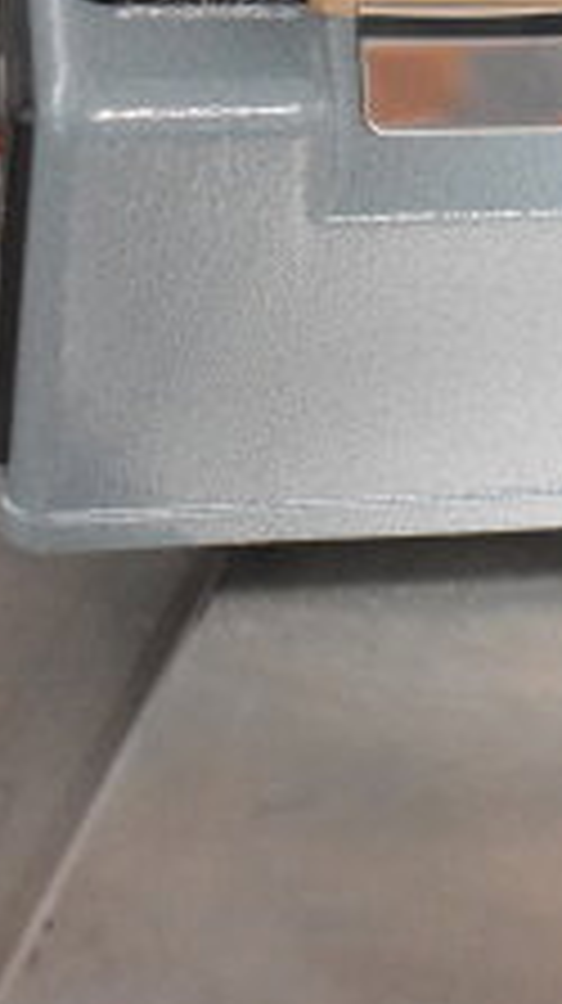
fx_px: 3427
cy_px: 151
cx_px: 1137
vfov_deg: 16.5
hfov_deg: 8.8
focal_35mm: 129
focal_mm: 30
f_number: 4.2
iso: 6400
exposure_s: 1/50
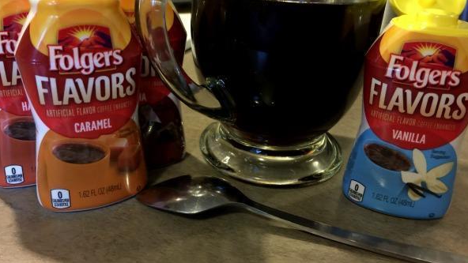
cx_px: 234
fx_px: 397
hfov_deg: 61.0
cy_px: 114
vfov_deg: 36.6
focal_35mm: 32
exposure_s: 1/4
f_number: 2.2
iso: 80
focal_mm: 4.15
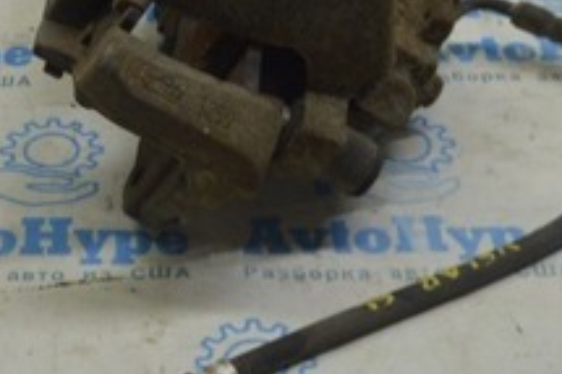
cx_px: 63
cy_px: 137
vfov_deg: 12.8
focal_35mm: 107
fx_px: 1669
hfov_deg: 18.8
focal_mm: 24
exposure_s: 1/40
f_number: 7.1
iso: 400
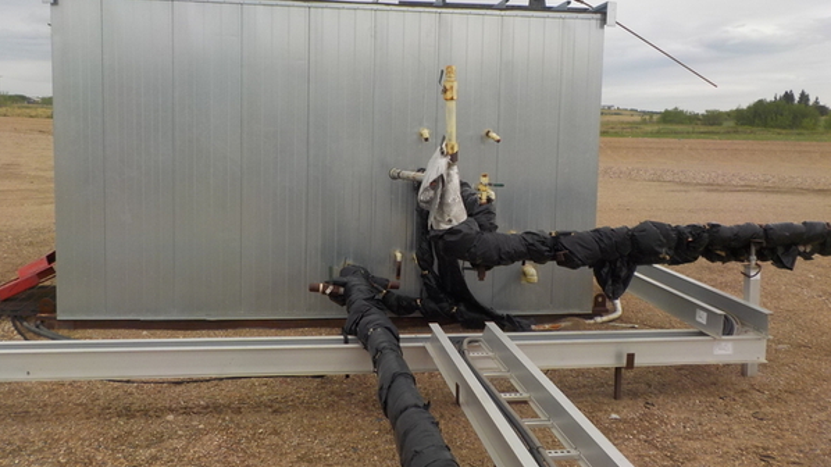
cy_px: 207
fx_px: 771
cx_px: 410
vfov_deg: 33.7
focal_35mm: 35
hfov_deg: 56.6
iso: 125
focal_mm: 4.1
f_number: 3.3
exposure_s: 1/400
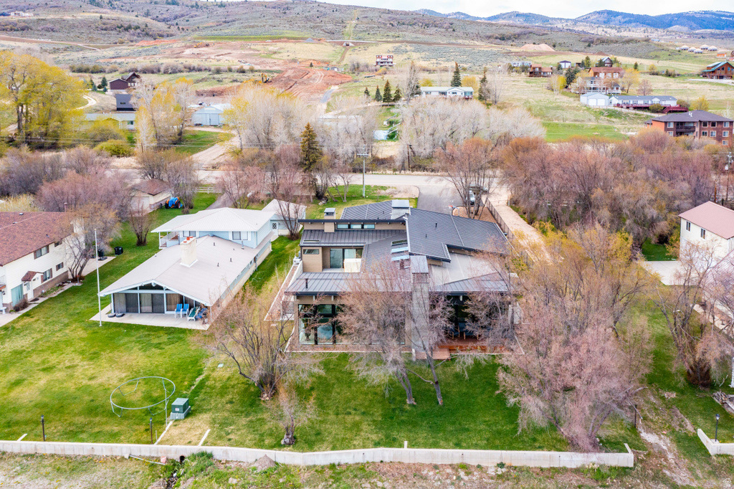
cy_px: 244
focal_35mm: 28
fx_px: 571
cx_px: 367
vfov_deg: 46.4
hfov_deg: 65.5
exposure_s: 1/500
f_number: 6.3
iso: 400
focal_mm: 10.26
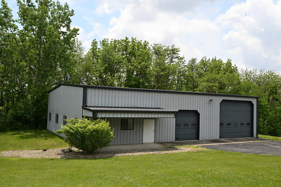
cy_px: 94
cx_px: 140
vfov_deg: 40.0
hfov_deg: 57.2
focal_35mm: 33
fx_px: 258
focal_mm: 22
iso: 100
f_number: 10
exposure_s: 1/200
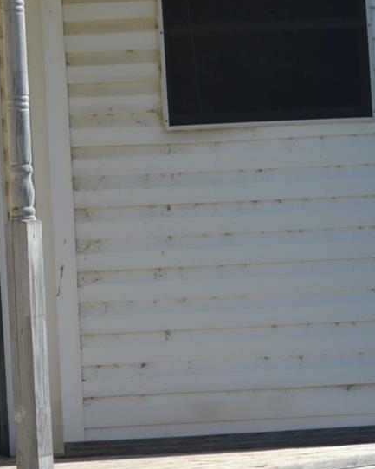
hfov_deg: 6.5
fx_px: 3213
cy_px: 161
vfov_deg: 8.3
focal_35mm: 232
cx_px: -373
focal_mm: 29
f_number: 8
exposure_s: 1/250
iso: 100
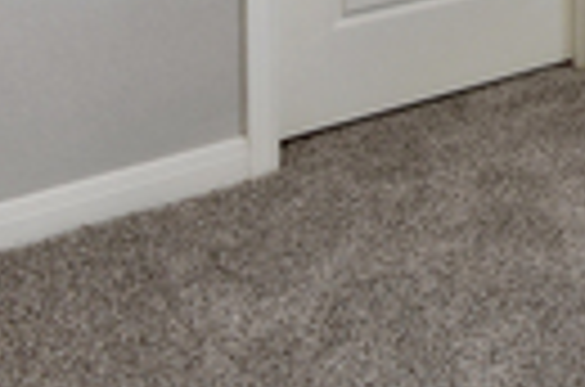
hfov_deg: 17.1
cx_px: 1202
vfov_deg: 13.3
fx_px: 1362
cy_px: -443
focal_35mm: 84
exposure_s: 1/30
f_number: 8
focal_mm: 17
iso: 400
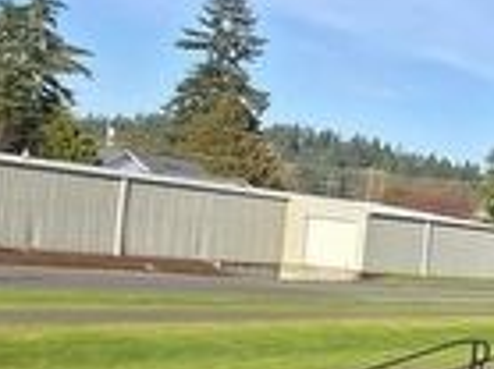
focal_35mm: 75
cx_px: 1351
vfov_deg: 19.1
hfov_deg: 12.9
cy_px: 355
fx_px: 1069
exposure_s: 1/714
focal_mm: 2.2
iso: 50
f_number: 2.2
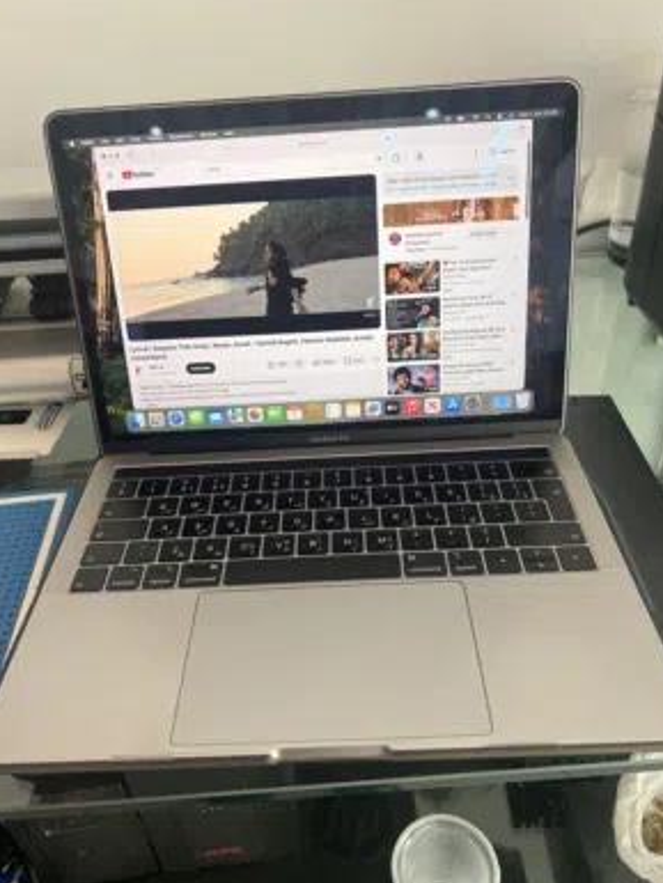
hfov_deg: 51.4
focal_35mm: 27
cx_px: 337
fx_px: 689
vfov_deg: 65.3
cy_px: 443
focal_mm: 5.7
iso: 125
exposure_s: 1/117
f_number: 1.5
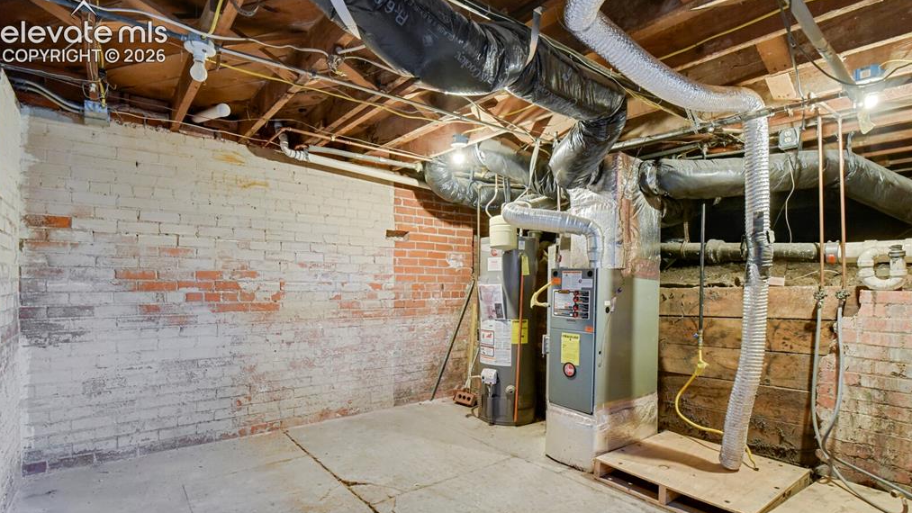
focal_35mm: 18
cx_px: 453
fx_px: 435
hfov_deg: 92.7
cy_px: 290
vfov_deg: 60.8
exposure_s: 1/5
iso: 12800
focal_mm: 17
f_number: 8
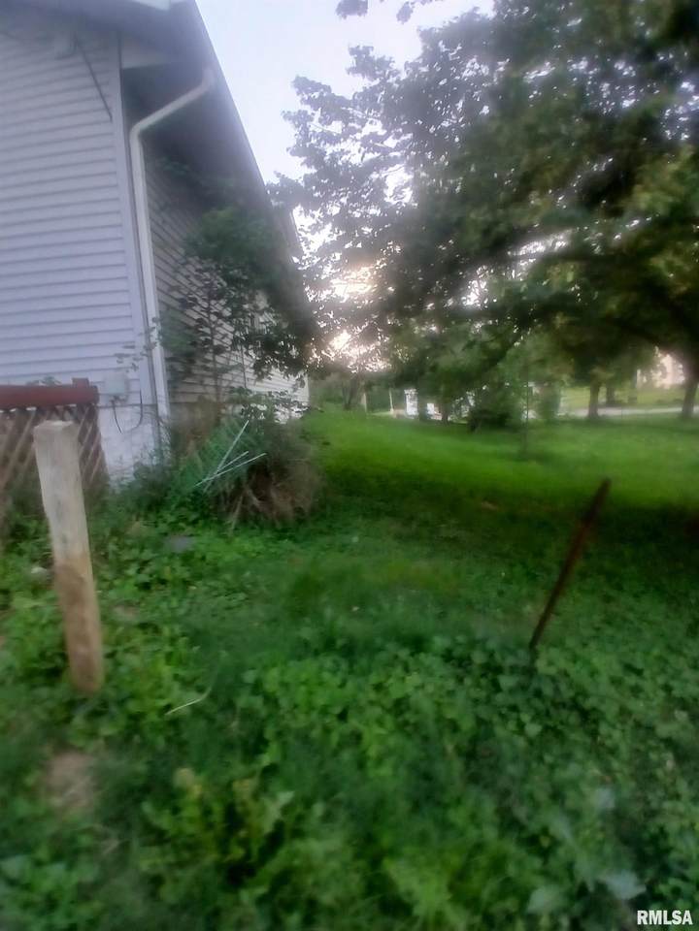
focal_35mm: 17
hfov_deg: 74.7
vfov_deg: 91.0
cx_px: 350
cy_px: 466
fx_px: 458
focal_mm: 1.4
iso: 100
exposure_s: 1/30
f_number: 2.2
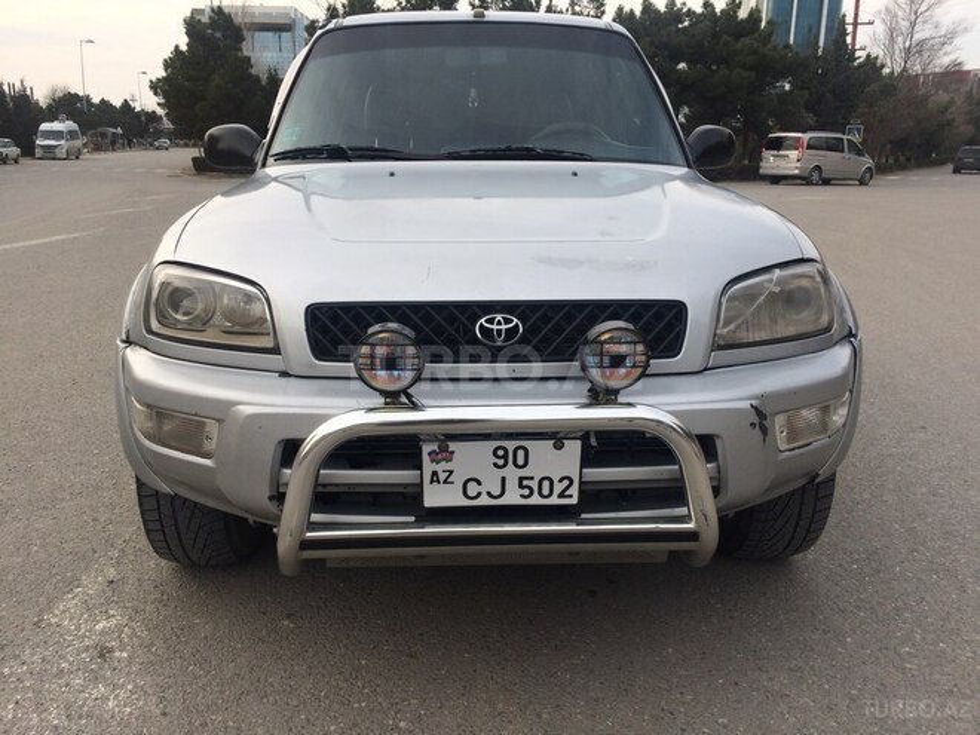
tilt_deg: -15.7
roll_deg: +1.9
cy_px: 368
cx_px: 490
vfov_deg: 48.2
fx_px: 821
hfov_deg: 61.7
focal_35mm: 29
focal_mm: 4.15
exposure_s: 1/651
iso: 32
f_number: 2.2
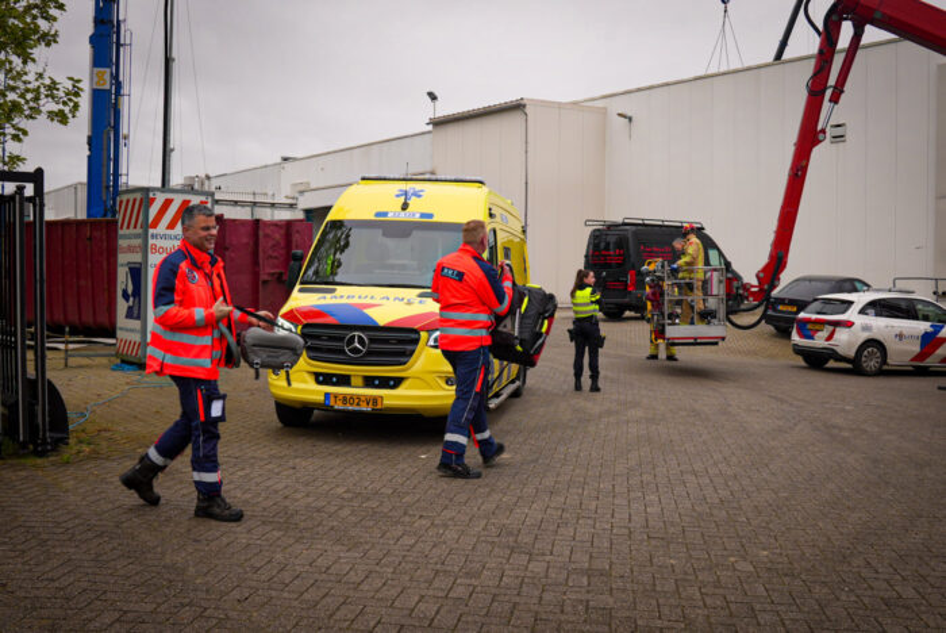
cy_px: 316
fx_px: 947
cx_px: 473
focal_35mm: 36
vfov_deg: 36.9
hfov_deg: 53.1
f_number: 6.3
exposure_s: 1/100
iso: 100
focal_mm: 24
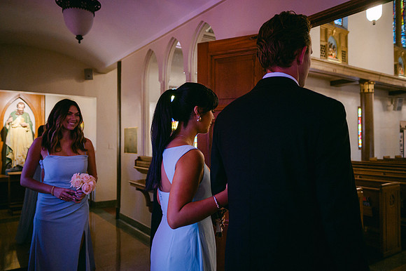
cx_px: 203
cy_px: 136
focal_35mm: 28
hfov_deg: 65.5
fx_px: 316
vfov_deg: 46.4
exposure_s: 1/400
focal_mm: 28
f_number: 2.8
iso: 3200
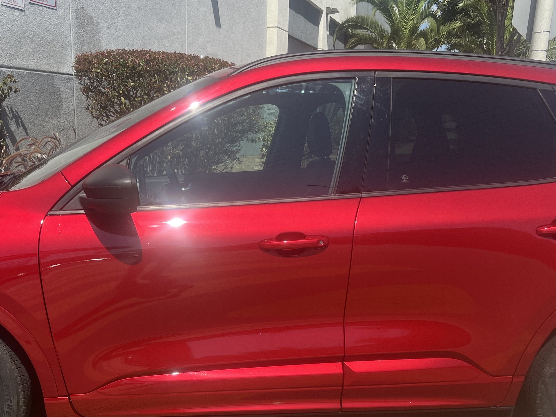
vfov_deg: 33.7
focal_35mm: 42
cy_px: 312
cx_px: 232
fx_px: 675
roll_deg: +2.0
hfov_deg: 44.6
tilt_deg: -13.0
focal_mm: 5.7
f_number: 1.5
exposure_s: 1/2252
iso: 50
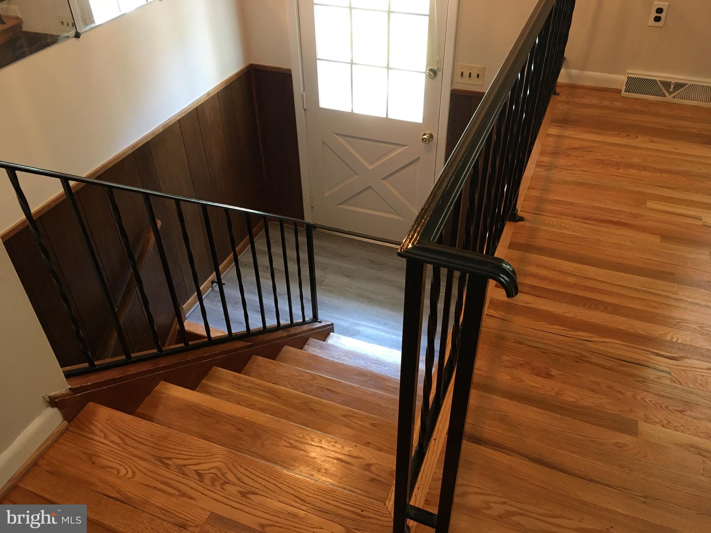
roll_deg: +1.2
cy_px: 266
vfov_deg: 48.2
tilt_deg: -40.8
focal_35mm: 29
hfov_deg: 61.7
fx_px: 596
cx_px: 356
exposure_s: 1/30
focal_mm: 4.15
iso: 100
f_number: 2.2
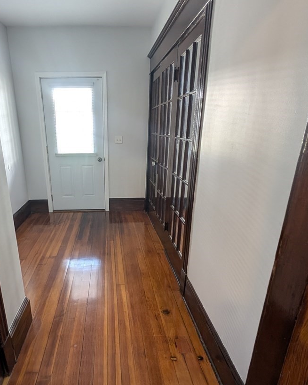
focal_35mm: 22
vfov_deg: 73.9
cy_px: 237
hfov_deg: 62.2
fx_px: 251
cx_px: 115
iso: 121
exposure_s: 1/40
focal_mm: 2.02
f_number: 1.7
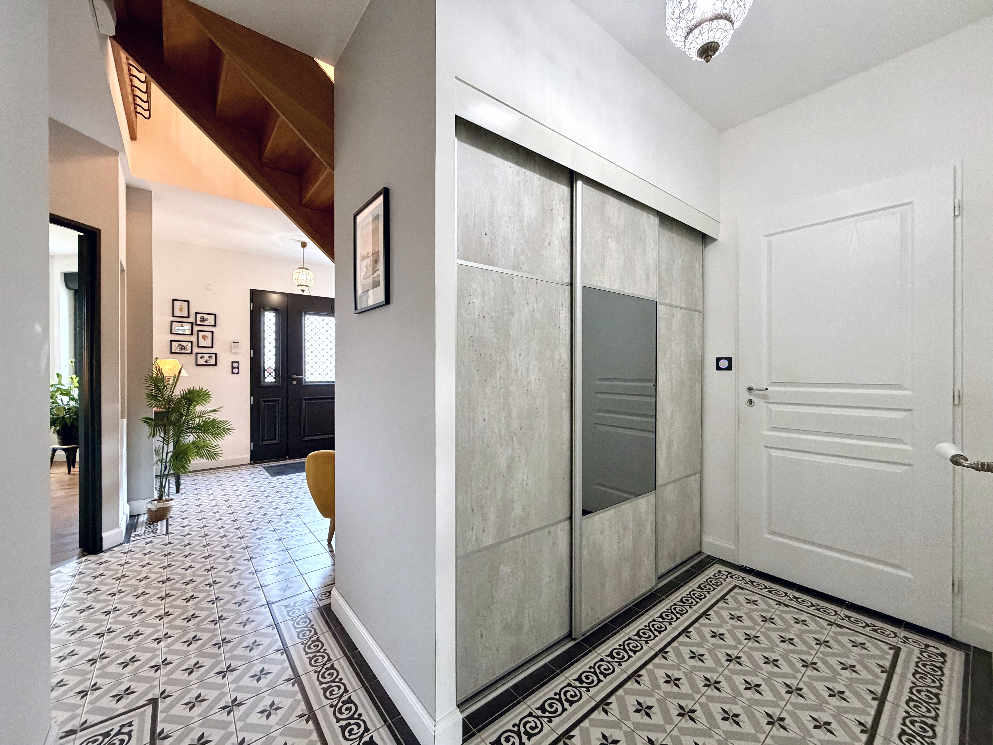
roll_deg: +0.1
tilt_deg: -0.3
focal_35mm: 14
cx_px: 496
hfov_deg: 102.1
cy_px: 372
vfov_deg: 85.7
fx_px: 402
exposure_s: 1/50
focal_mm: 2.22
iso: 500
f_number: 2.2
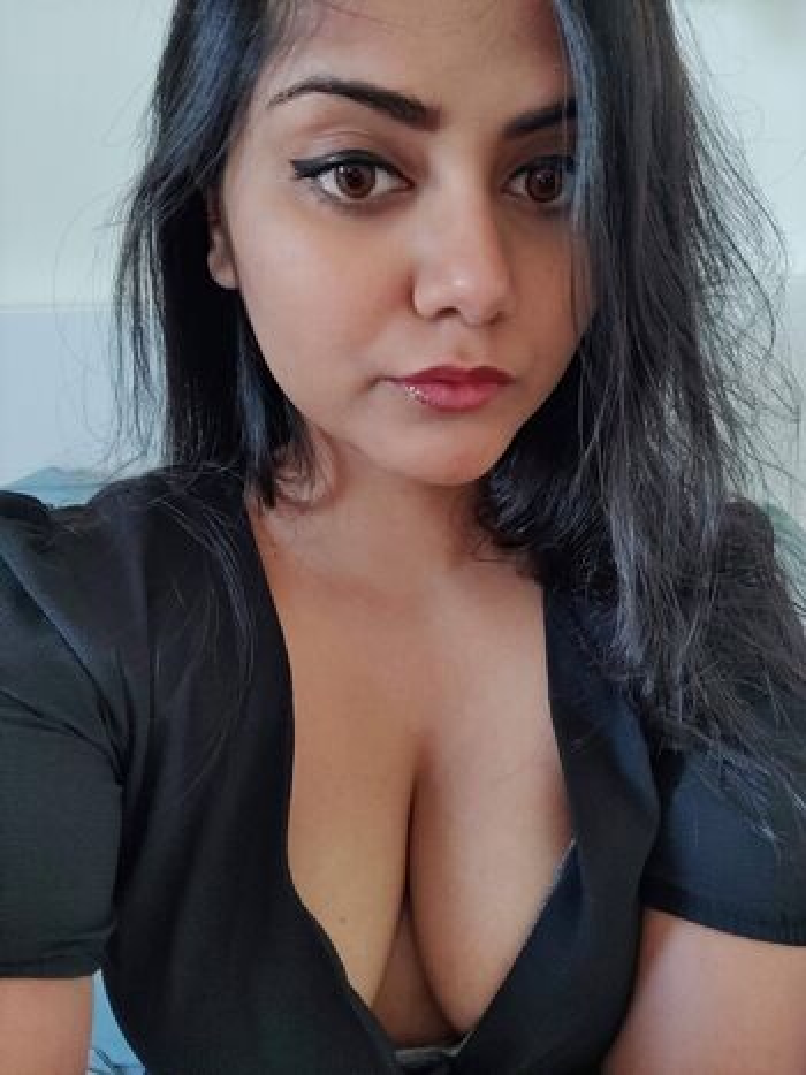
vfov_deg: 81.8
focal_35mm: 20
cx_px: 403
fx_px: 621
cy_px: 538
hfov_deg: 65.9
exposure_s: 1/33
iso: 500
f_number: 2
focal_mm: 3.45
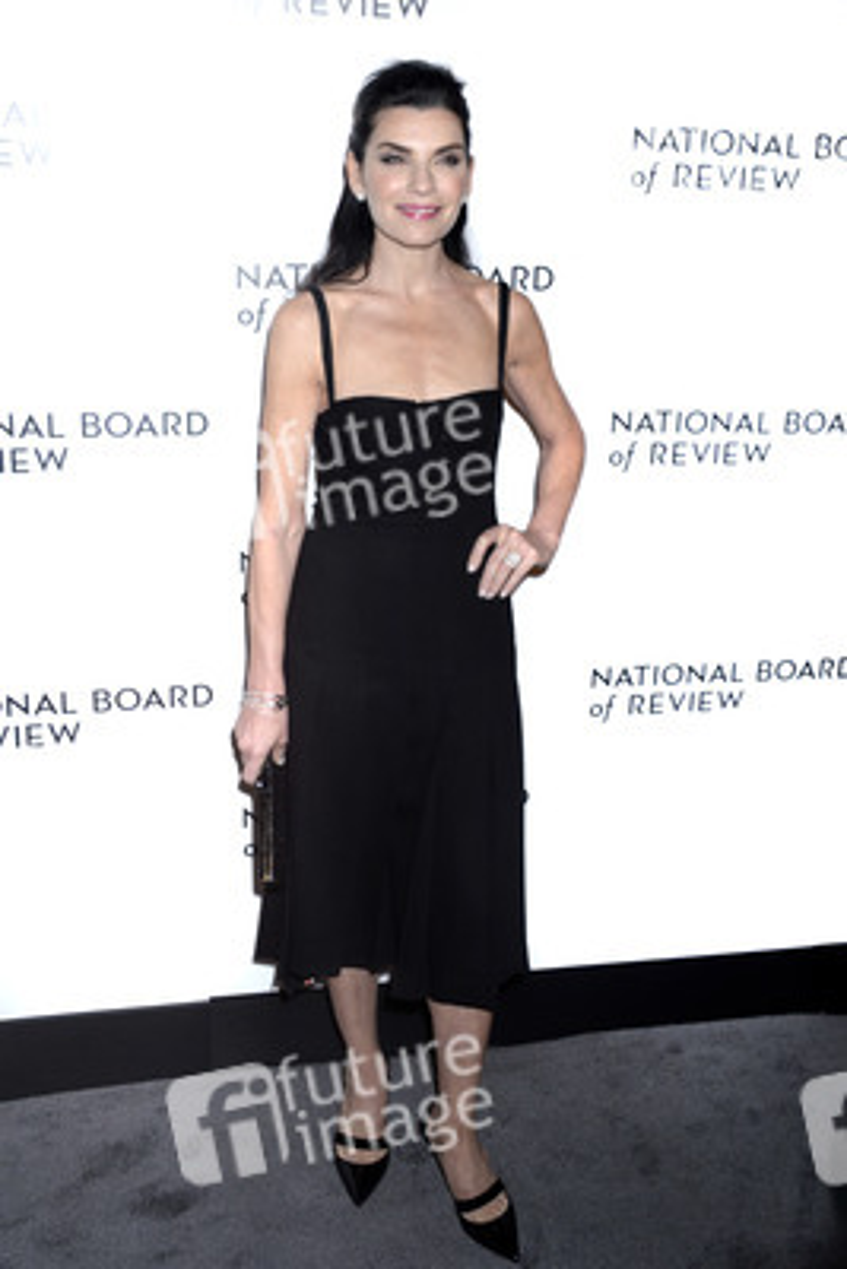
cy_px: 634
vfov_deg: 53.1
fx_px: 1269
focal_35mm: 36
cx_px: 424
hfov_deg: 36.9
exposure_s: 1/250
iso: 800
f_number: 6.3
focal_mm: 36
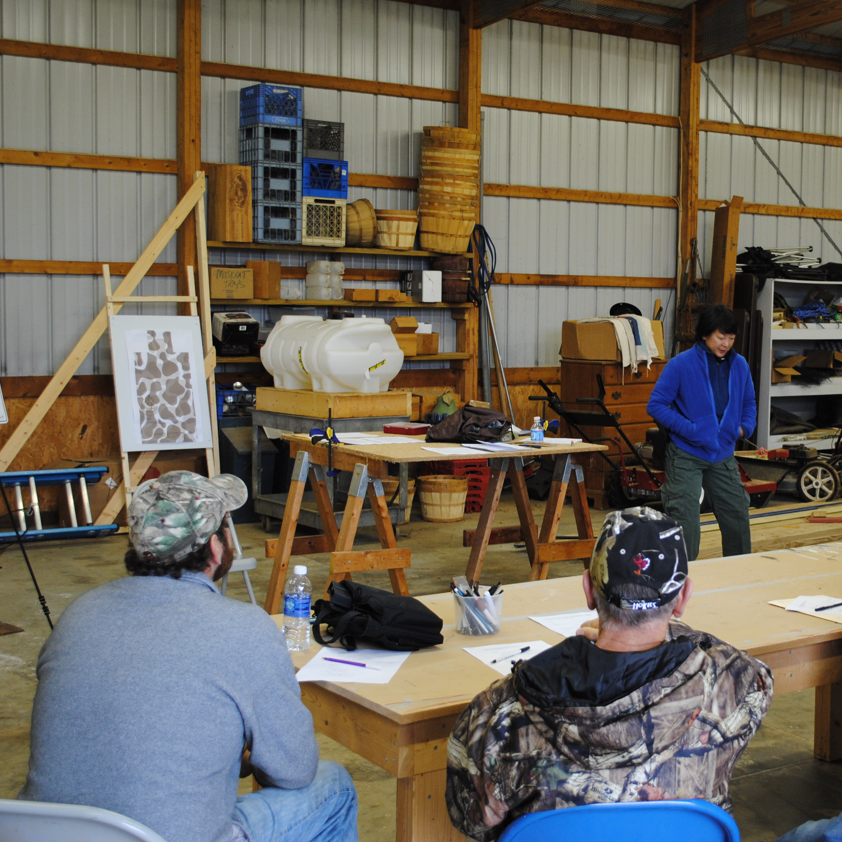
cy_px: 424
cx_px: 625
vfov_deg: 34.0
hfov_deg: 33.4
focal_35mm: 50
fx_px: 1376
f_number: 4.2
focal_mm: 26
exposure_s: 1/30
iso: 280
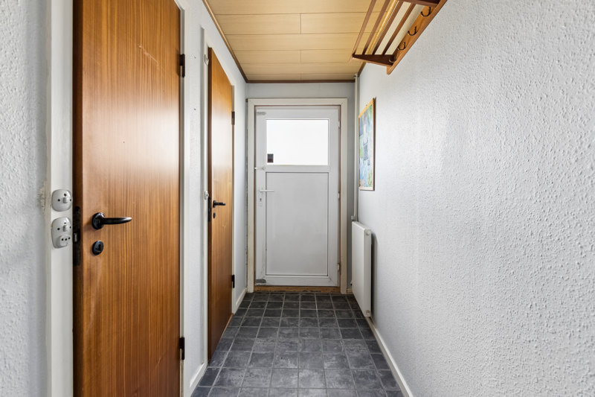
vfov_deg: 77.3
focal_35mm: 15
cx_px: 298
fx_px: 248
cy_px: 198
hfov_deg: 100.4
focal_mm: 10
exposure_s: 1/13
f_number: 8
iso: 640
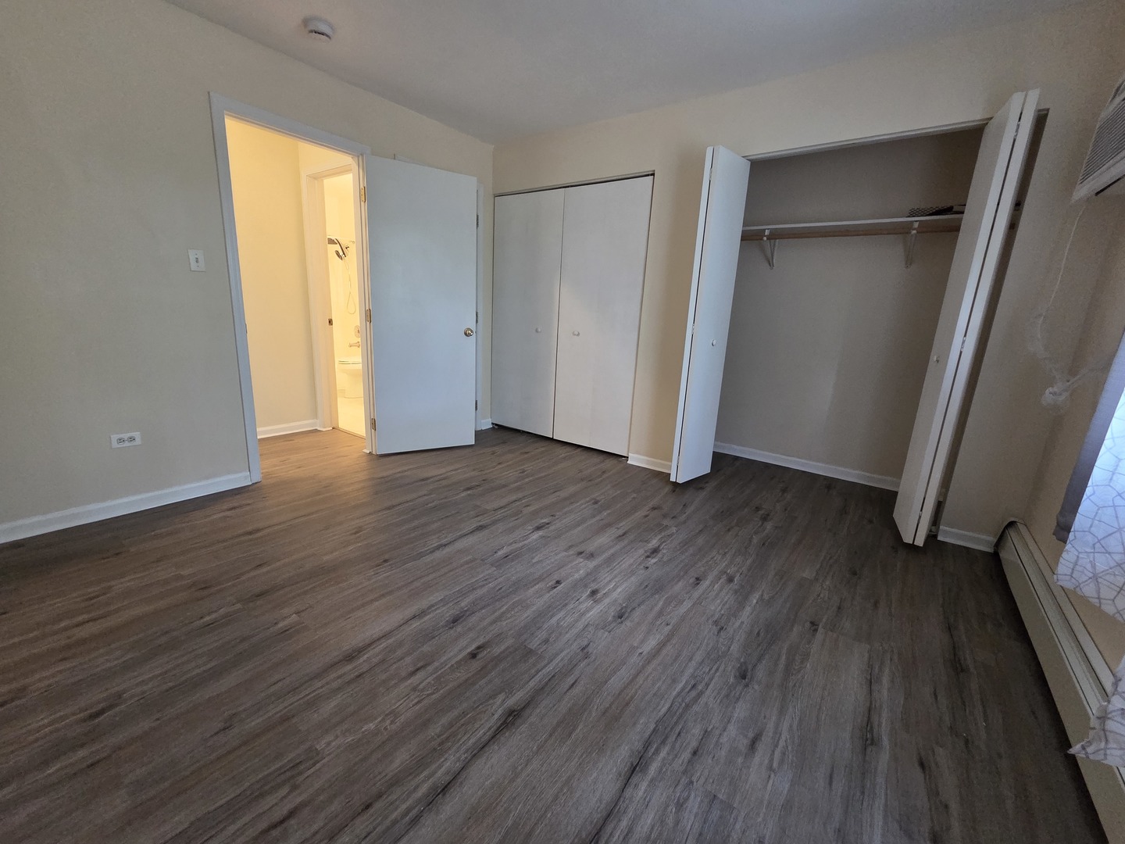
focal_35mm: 13
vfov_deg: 89.9
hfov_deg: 106.2
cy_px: 422
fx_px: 422
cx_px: 562
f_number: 2.2
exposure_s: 1/60
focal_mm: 2.2
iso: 800
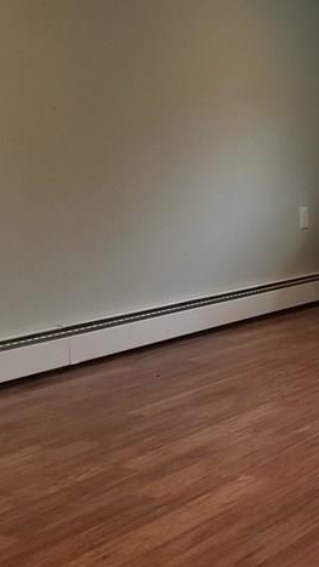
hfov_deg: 18.1
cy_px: 194
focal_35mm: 62
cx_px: 412
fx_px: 933
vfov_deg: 33.6
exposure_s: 1/60
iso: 100
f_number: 1.7
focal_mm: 4.2
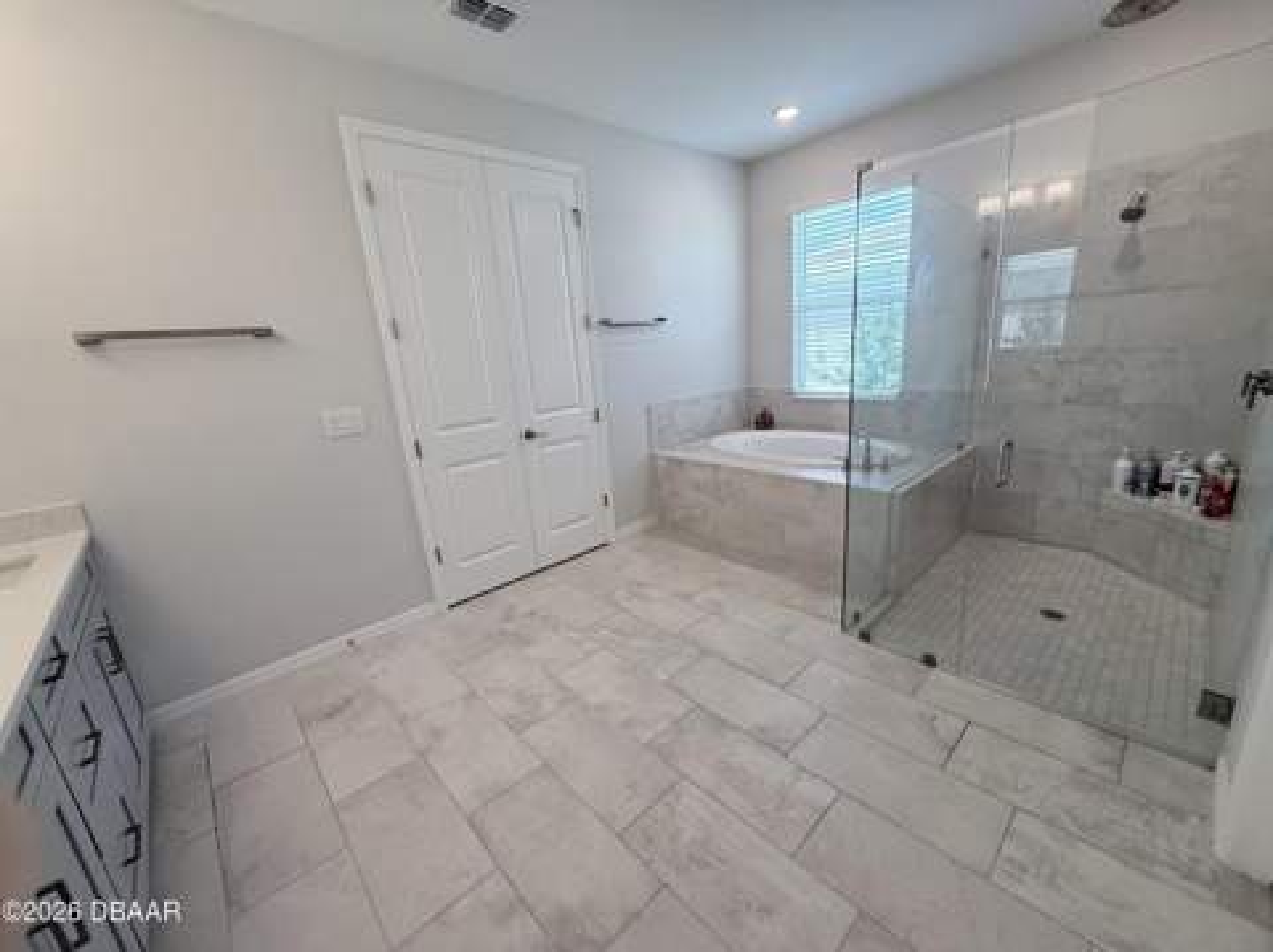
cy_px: 476
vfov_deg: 85.6
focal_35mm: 14
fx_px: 514
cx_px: 636
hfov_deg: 102.1
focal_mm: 2.22
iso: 125
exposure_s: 1/120
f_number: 2.2
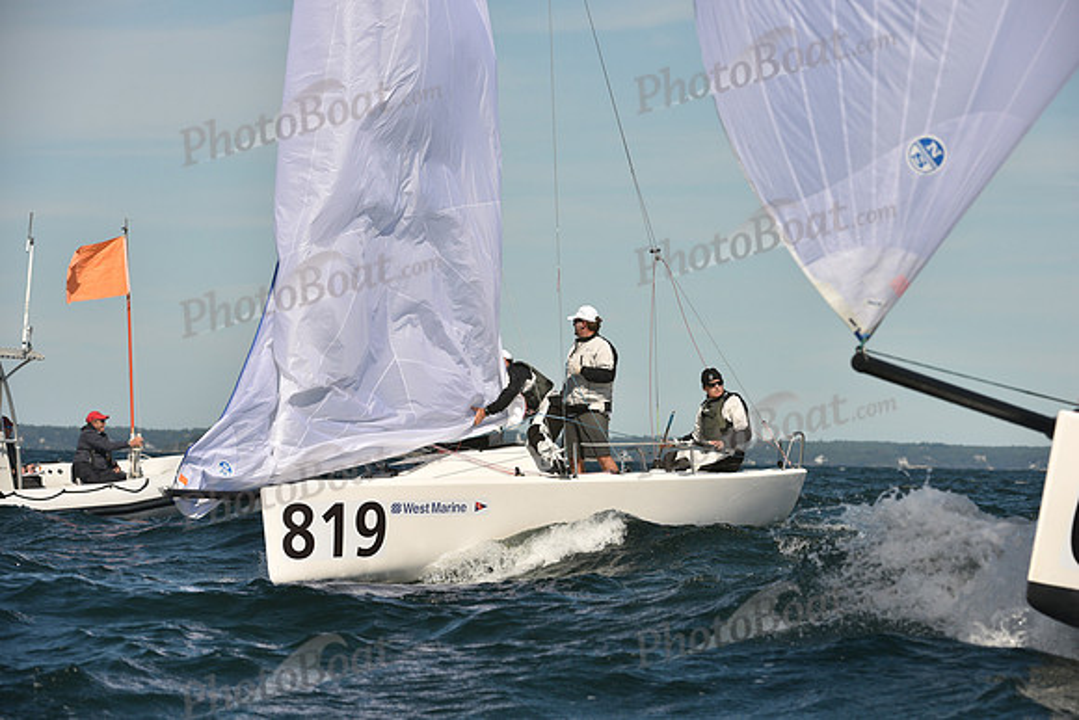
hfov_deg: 10.3
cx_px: 540
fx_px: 5996
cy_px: 360
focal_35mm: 200
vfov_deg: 6.9
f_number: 8
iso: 250
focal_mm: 200
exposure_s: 1/1250
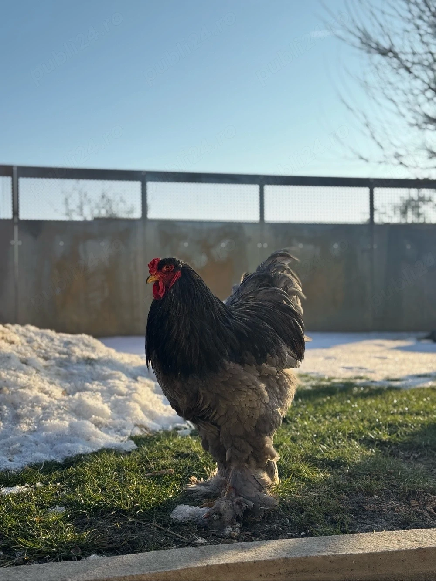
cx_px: 218
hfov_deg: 30.3
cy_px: 290
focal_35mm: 48
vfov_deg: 39.7
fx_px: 806
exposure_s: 1/1238
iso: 64
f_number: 1.78
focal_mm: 6.76
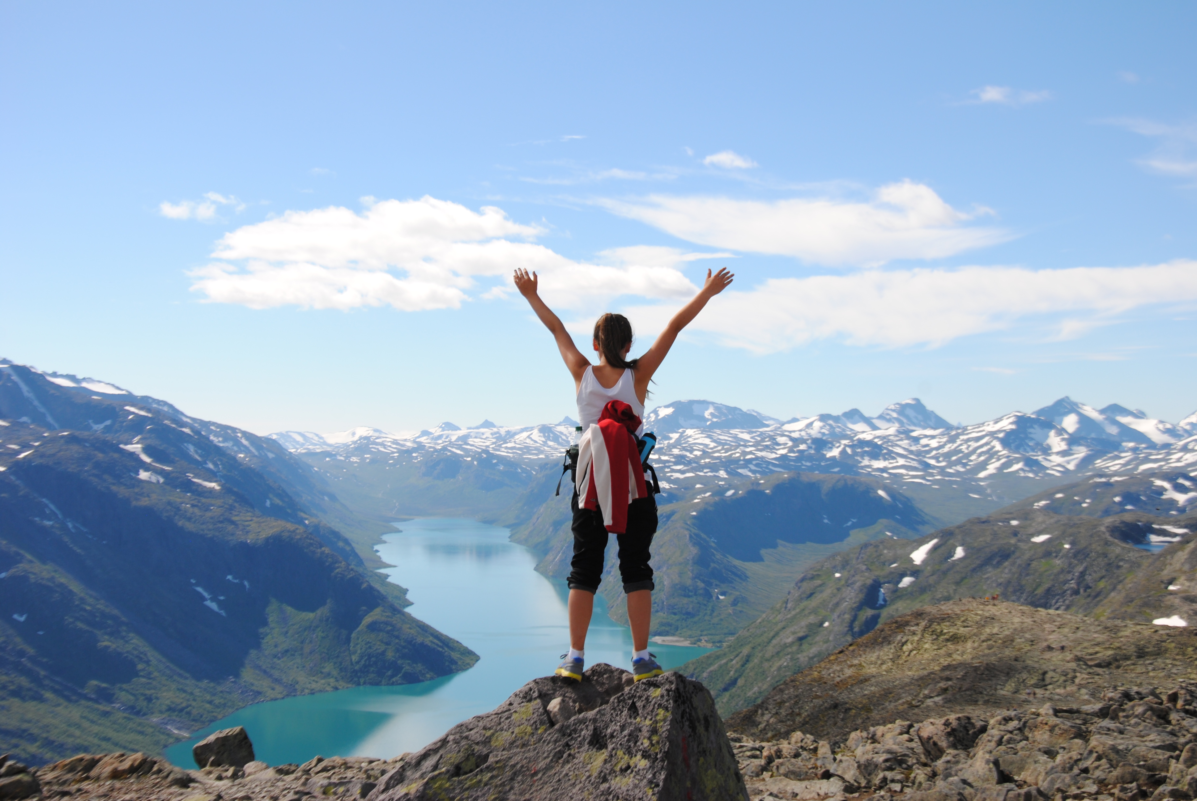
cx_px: 598
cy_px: 400
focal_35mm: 57
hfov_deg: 35.0
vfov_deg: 23.8
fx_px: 1898
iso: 100
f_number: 8
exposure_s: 1/250
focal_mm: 38
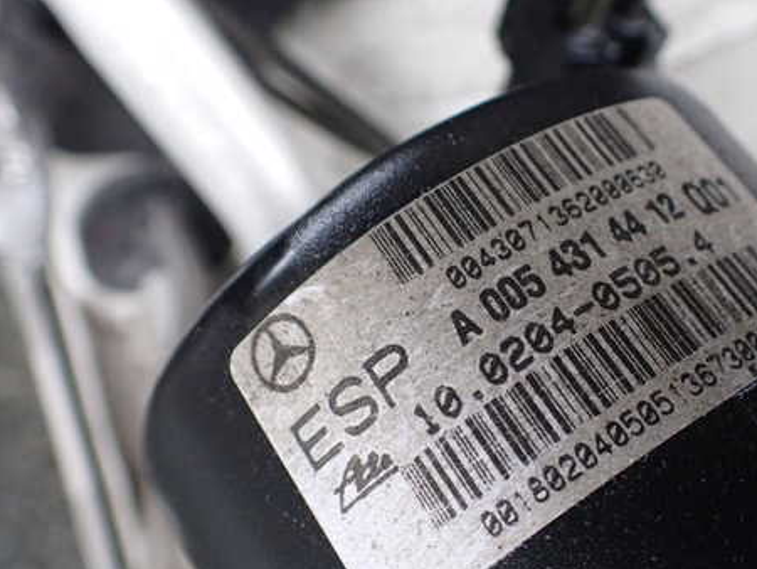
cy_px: 322
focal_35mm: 40
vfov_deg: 35.9
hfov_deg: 46.4
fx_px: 875
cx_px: 473
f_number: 2.3
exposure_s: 1/125
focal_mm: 5.4
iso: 640
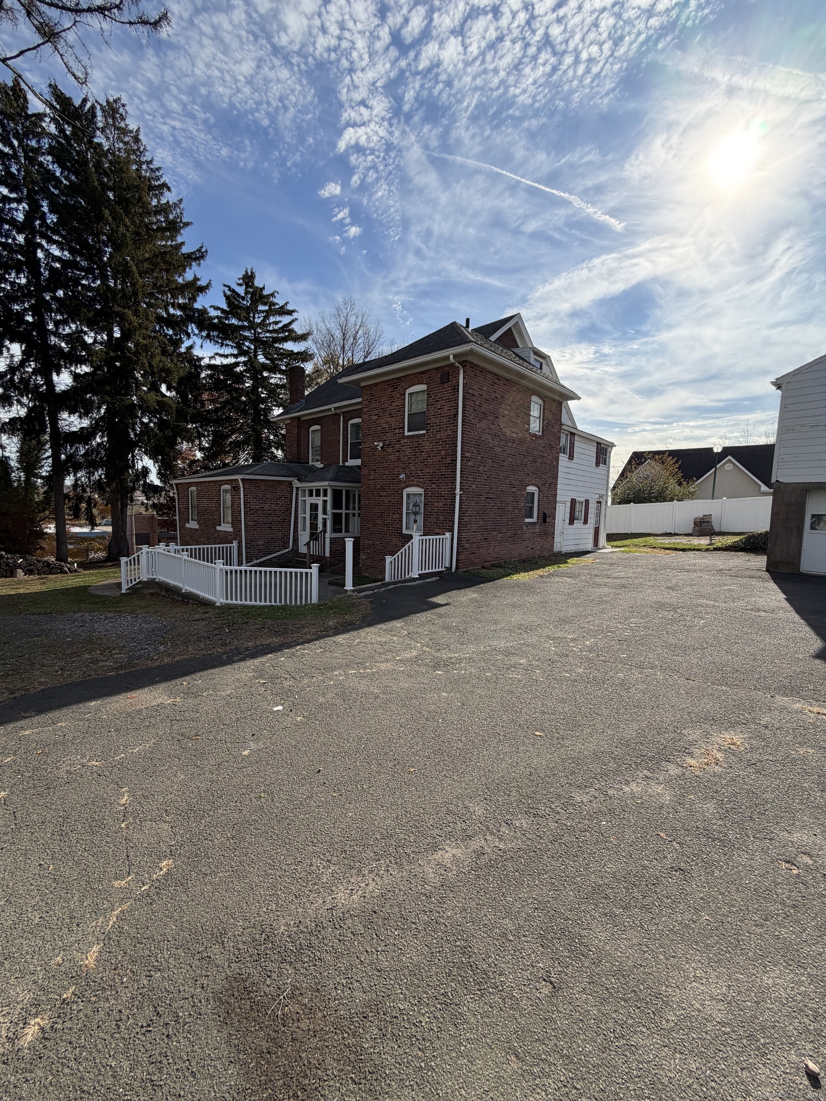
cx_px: 413
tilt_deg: -5.1
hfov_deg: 85.7
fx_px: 445
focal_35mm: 14
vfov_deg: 102.1
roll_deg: -0.7
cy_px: 550
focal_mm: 2.22
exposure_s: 1/1068
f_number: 2.2
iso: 25
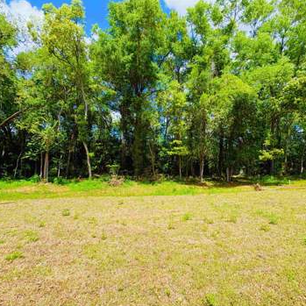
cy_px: 157
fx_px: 170
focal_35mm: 17
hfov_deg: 83.6
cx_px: 172
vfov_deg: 84.0
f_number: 2.2
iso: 40
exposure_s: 1/804
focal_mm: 2.22
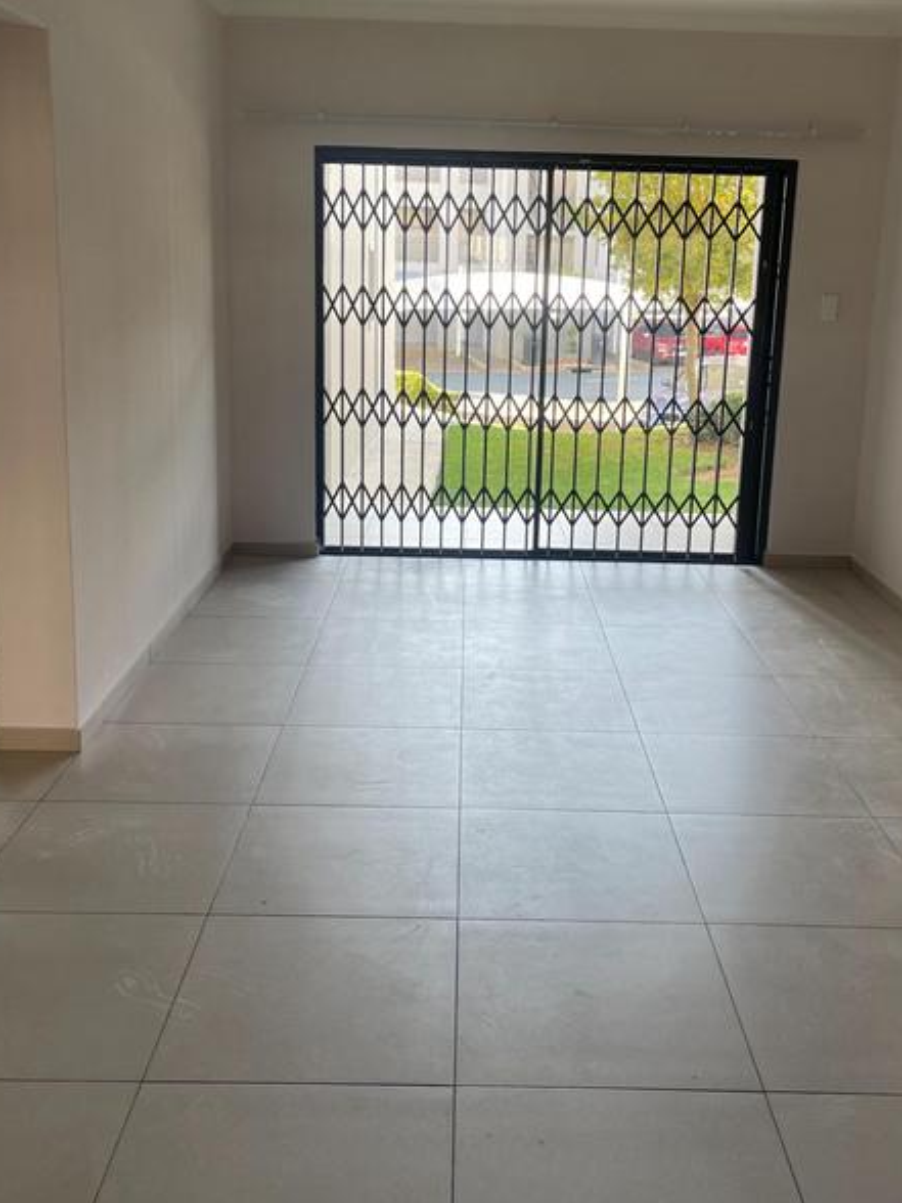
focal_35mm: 34
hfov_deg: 41.8
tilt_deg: -11.8
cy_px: 489
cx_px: 487
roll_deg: -1.8
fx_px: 1181
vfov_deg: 53.6
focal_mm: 5.1
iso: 50
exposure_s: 1/121
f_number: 1.6
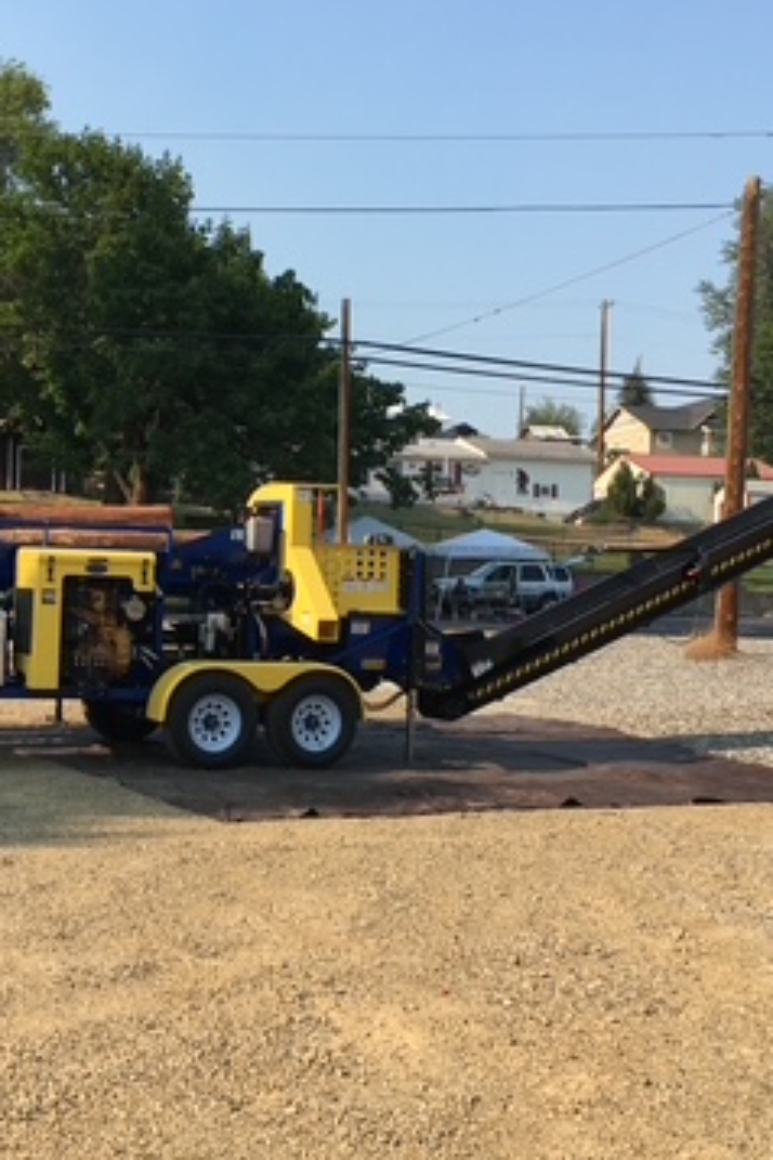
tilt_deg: +2.5
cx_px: 234
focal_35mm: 54
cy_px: 585
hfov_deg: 24.9
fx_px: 1739
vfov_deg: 36.9
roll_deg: -0.9
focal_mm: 4.15
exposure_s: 1/1083
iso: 25
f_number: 2.2
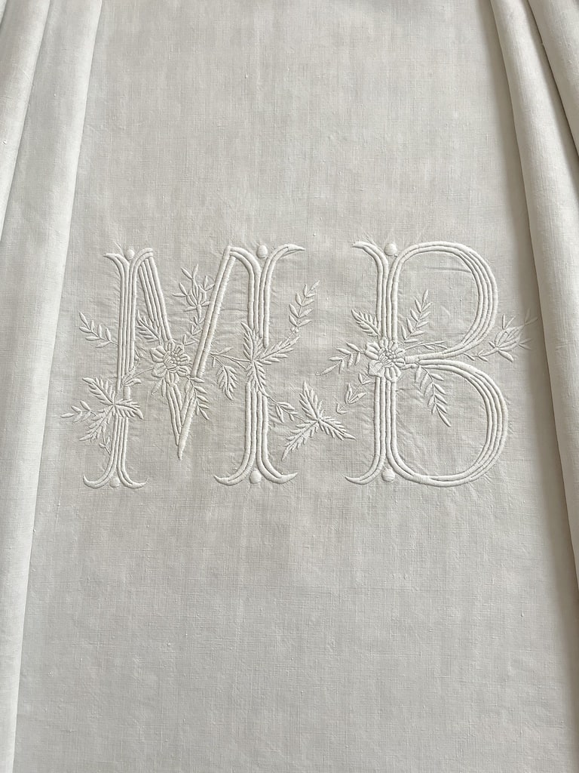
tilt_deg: -81.5
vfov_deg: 67.3
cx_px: 290
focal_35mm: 26
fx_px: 580
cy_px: 386
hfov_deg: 53.1
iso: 100
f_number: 1.6
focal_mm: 4.2
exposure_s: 1/100
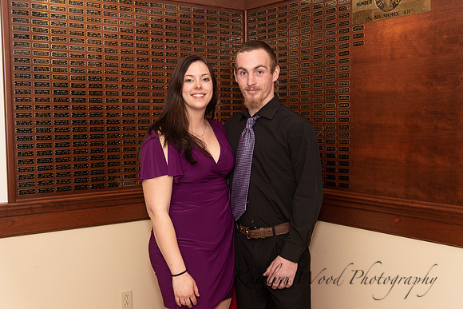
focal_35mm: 44
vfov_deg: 30.5
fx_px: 566
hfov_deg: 44.5
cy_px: 154
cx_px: 232
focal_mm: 44
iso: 800
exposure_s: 1/200
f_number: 4
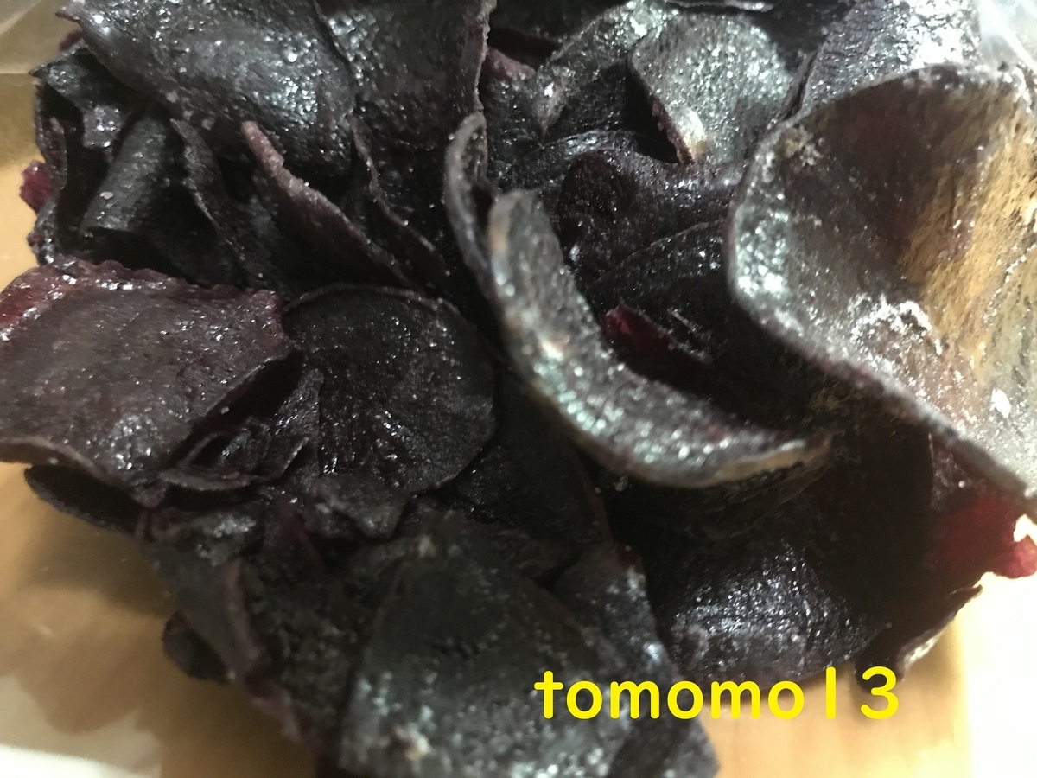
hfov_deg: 63.4
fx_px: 839
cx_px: 518
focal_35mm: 28
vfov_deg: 49.7
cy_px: 389
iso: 100
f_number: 1.8
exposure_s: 1/4
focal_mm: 3.99
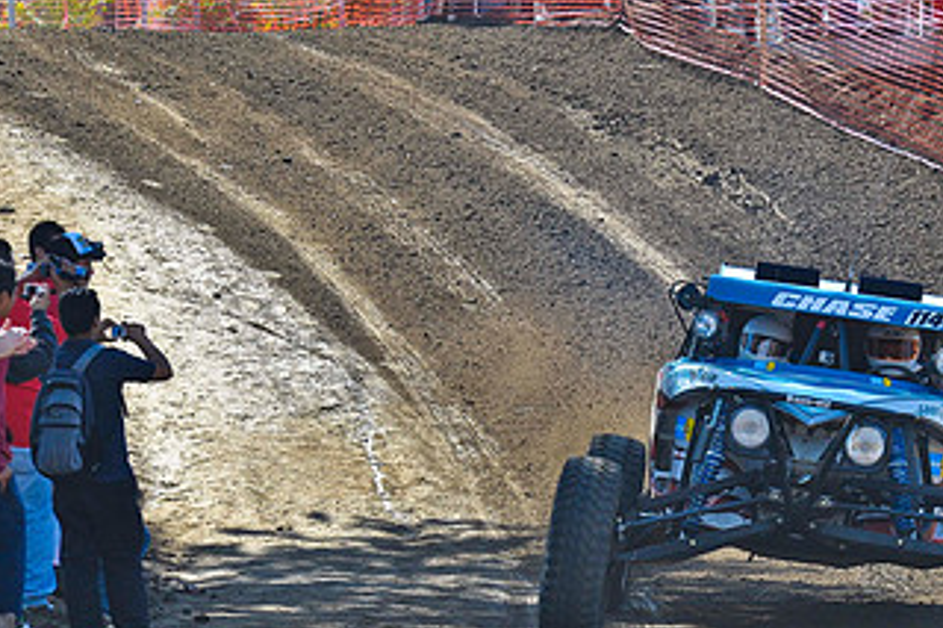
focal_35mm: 507
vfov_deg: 2.7
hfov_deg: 4.1
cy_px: 560
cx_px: 681
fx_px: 13273
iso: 640
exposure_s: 1/640
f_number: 8
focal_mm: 280
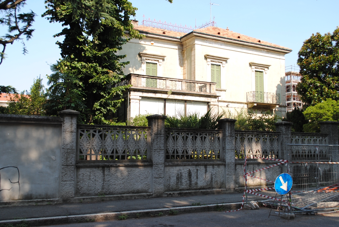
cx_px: 170
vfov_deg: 37.0
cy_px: 114
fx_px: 339
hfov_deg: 53.1
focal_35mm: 36
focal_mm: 24
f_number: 6.3
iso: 100
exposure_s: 1/200
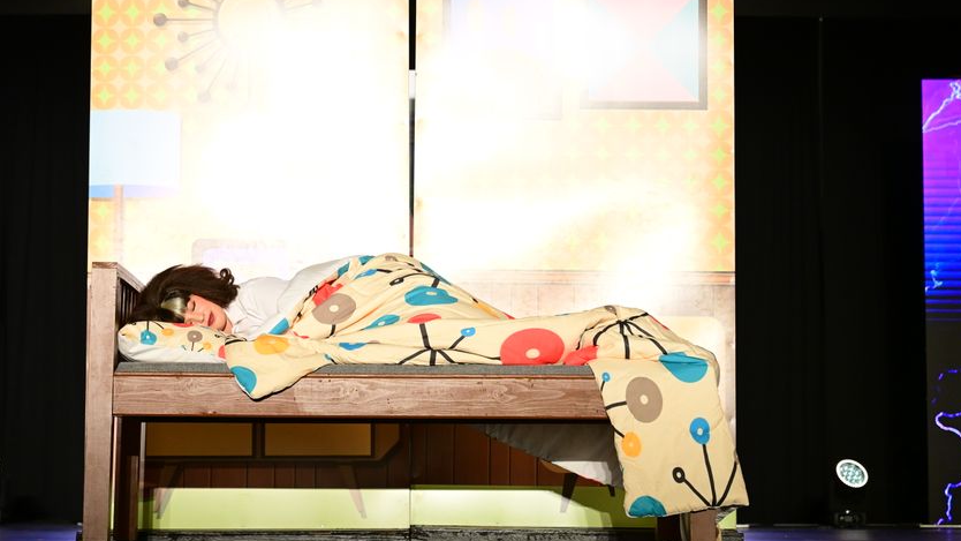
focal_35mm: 90
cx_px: 404
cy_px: 185
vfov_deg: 13.4
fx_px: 2293
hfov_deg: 23.6
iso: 4000
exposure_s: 1/800
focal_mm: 70
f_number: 3.5
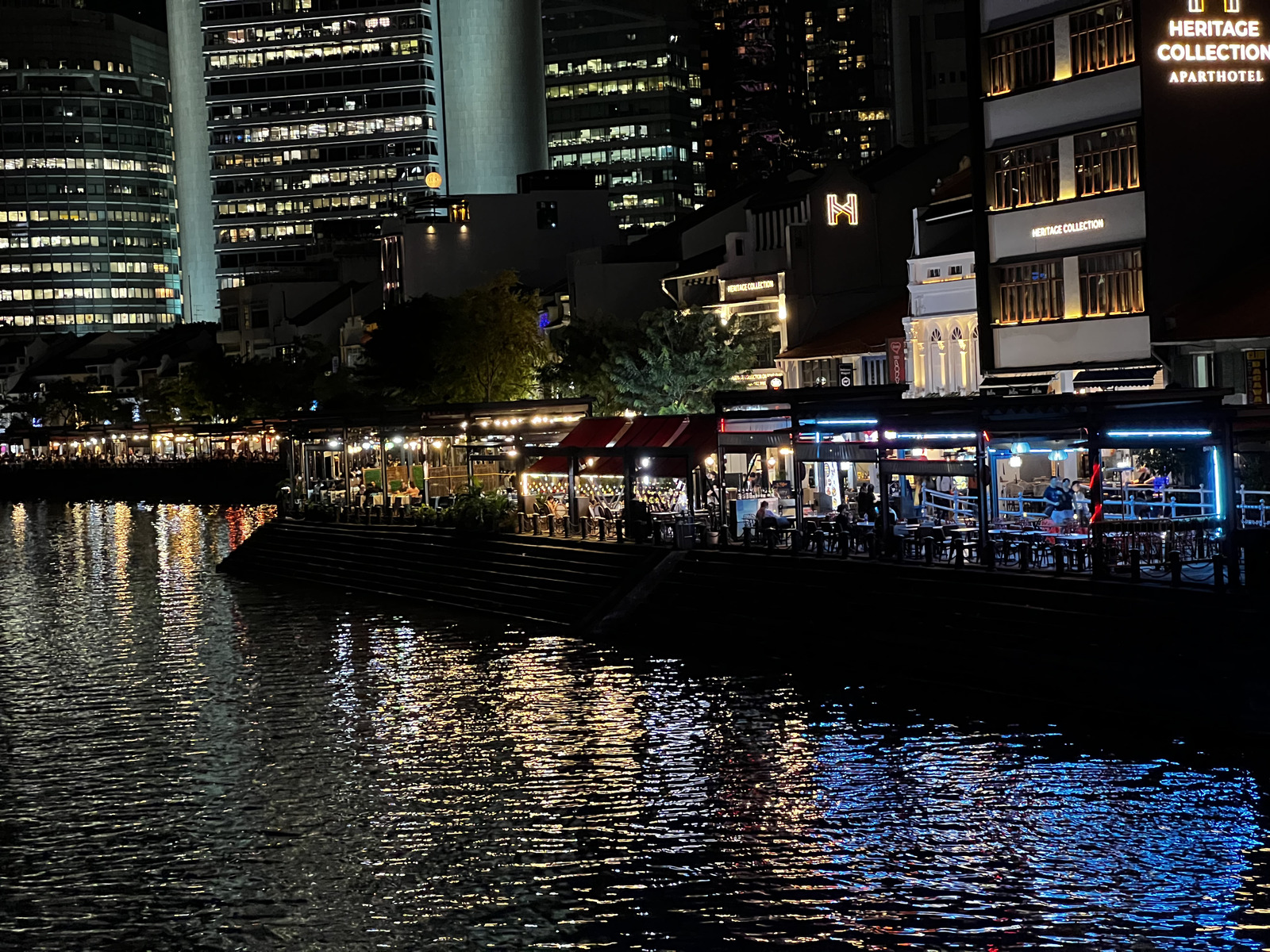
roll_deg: +3.0
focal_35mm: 77
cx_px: 635
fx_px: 2825
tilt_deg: -1.6
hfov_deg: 25.3
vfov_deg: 19.1
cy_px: 476
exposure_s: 1/34
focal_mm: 9
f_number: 2.8
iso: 1600
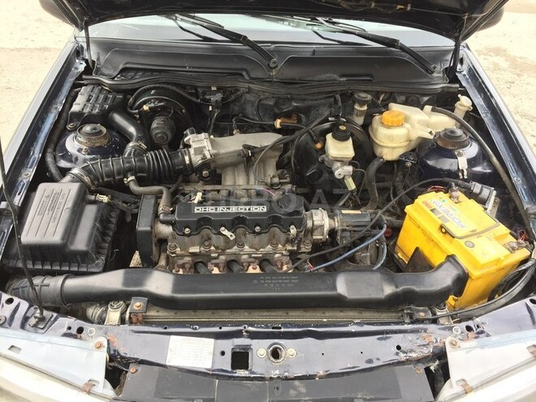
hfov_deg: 61.7
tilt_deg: -43.2
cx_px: 268
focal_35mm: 29
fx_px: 449
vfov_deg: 48.2
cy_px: 201
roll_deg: -2.0
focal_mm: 4.15
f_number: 2.2
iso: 40
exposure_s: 1/100
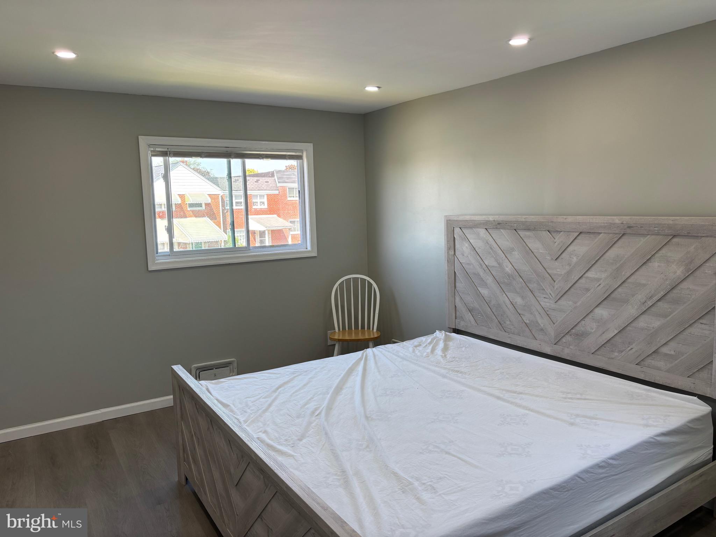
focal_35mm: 26
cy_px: 268
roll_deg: +1.0
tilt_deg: -6.1
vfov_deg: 53.1
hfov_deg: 67.3
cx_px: 358
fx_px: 538
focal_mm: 5.96
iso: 50
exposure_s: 1/120
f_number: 1.6
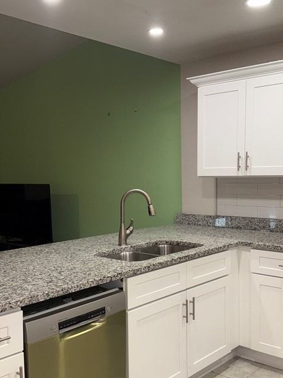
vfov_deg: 47.7
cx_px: 151
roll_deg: +0.6
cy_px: 212
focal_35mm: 39
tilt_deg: -5.4
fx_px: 425
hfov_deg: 36.8
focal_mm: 6.76
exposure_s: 1/120
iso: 80
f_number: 1.78
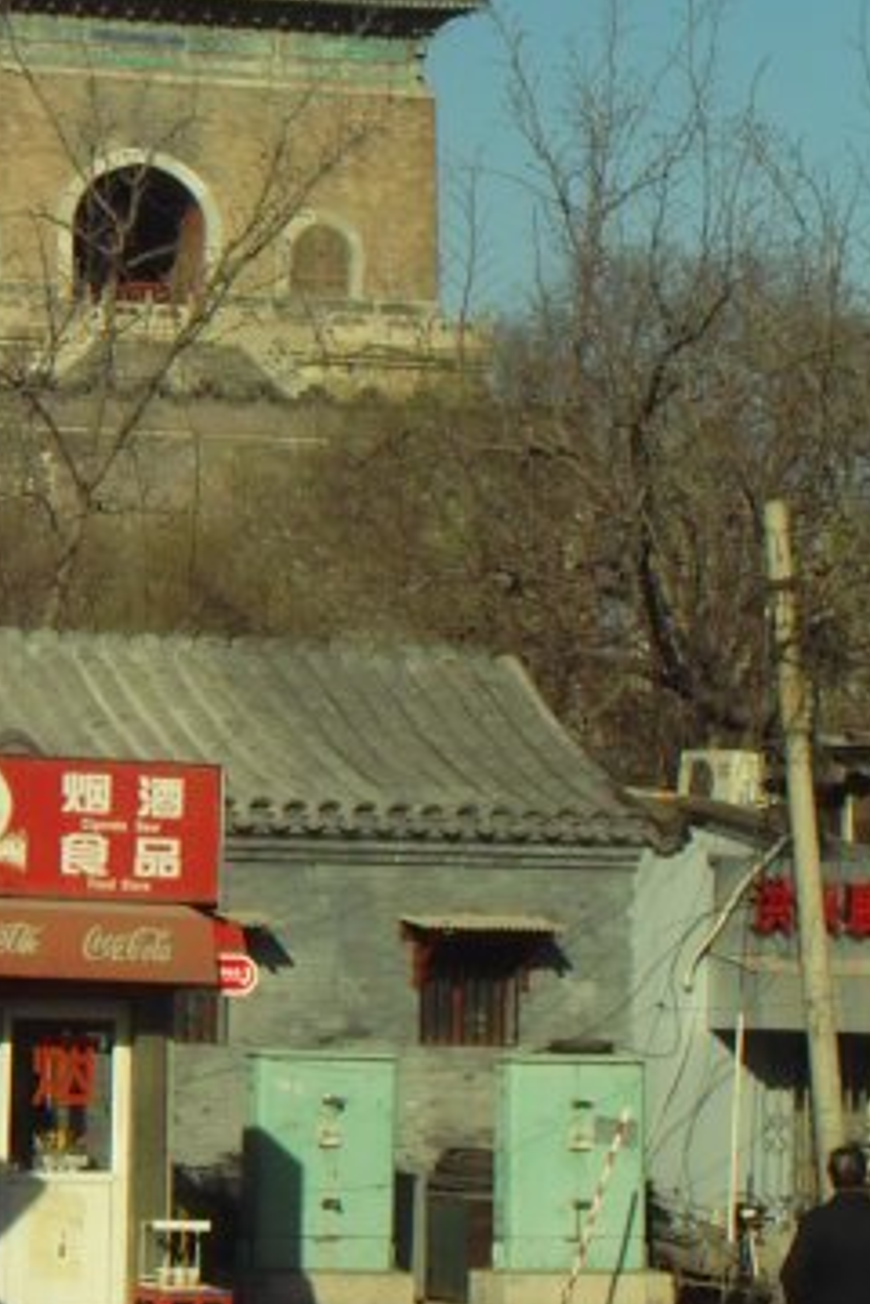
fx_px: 5872
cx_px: 96
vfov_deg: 12.6
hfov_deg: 8.4
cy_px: 283
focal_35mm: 162
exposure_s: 1/250
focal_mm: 42
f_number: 13
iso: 200
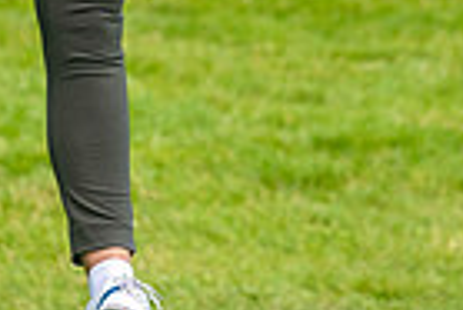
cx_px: -27
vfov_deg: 1.1
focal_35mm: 1248
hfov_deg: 1.7
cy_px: -285
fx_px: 16067
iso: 200
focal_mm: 300
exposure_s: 1/1000
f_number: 5
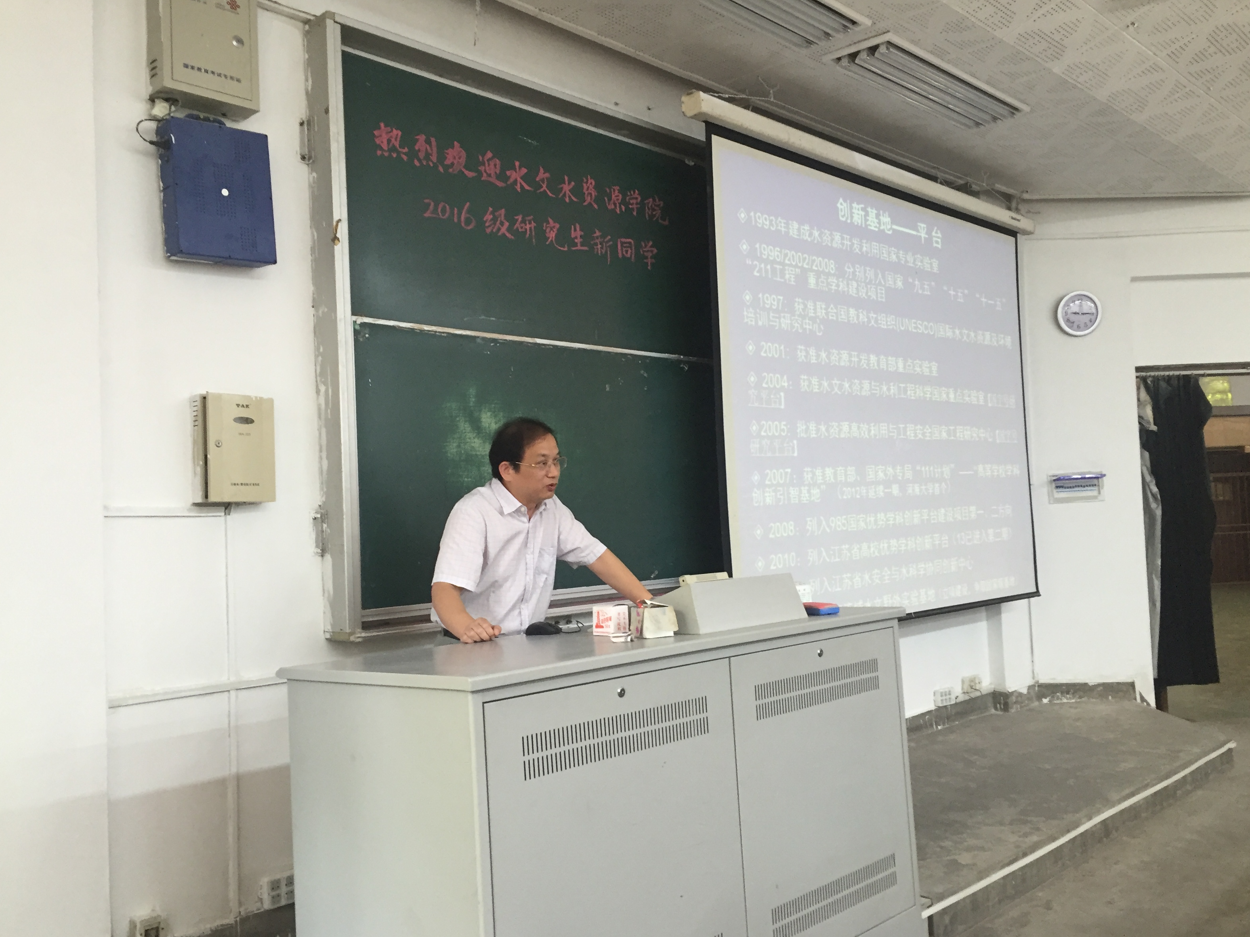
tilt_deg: +1.0
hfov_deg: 60.0
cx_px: 641
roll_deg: +2.1
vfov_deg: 46.8
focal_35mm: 30
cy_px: 482
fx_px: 1083
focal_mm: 4.15
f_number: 2.2
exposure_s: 1/33
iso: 160
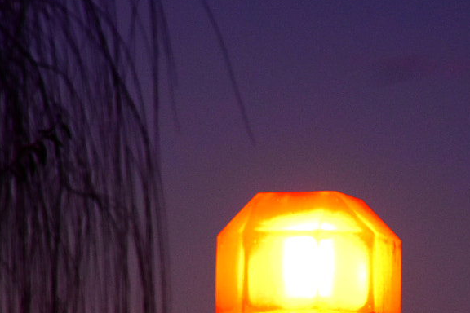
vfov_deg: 2.4
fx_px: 7611
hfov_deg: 3.5
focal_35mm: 583
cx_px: 376
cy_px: 344
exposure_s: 1/160
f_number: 5.6
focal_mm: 140
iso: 800
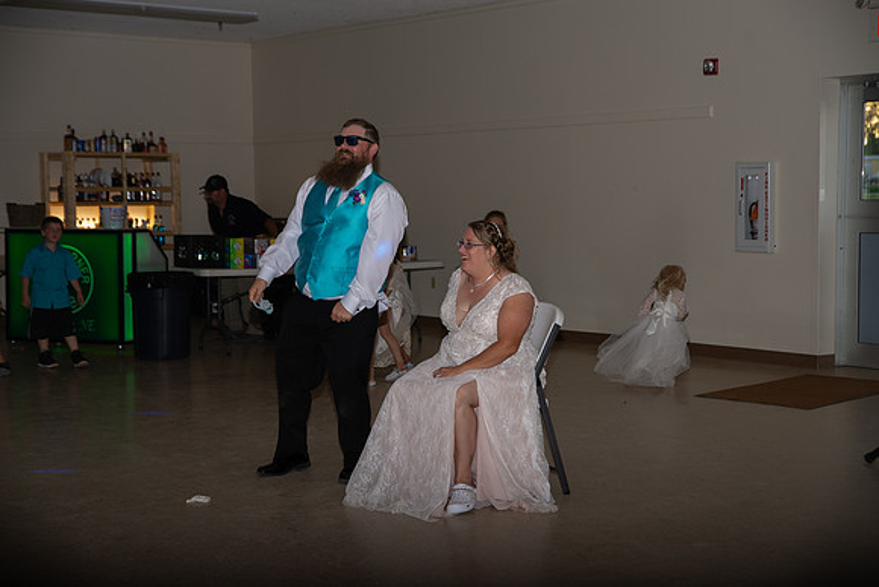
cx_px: 440
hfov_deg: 33.4
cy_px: 294
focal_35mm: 60
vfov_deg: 22.6
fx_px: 1465
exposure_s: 1/125
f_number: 3.5
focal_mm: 60
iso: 800
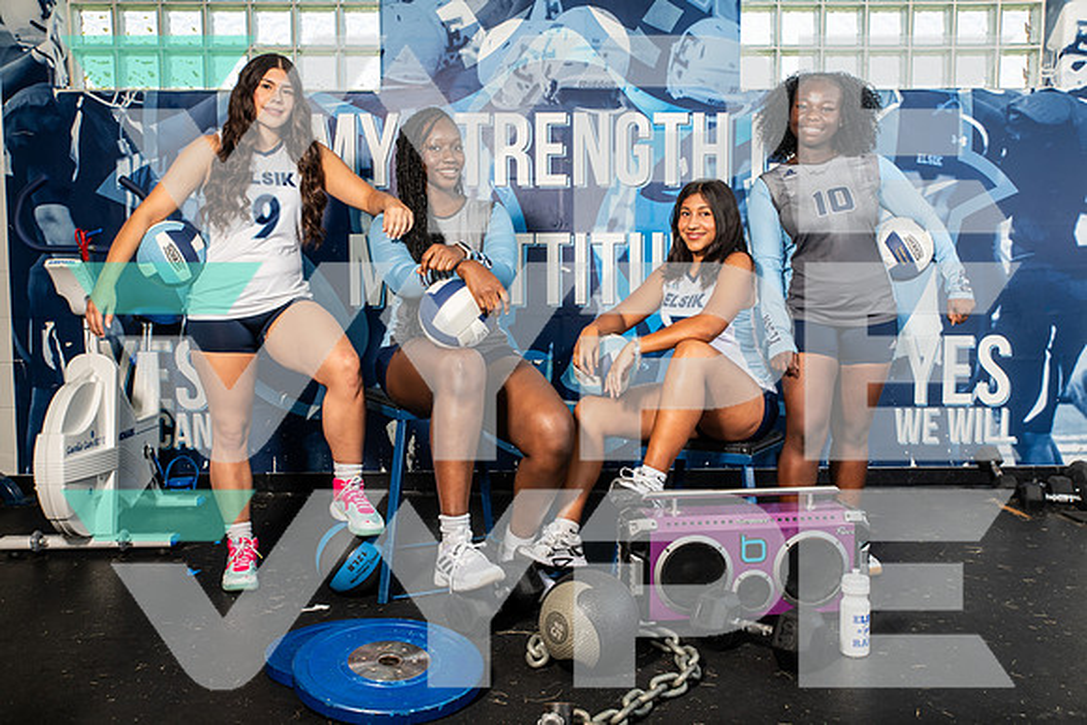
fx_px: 1087
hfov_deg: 53.1
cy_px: 362
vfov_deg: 36.9
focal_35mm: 36
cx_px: 544
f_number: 7.1
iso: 250
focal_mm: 36
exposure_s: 1/250
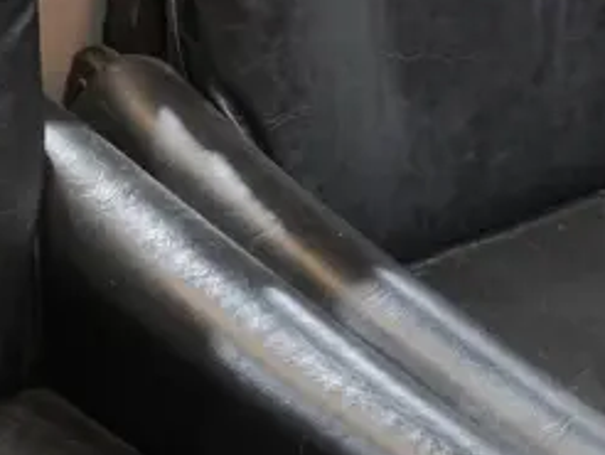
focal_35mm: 125
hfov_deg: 15.5
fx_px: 2187
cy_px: 427
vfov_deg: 11.8
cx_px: 598
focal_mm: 15
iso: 1600
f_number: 3.6
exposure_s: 1/60
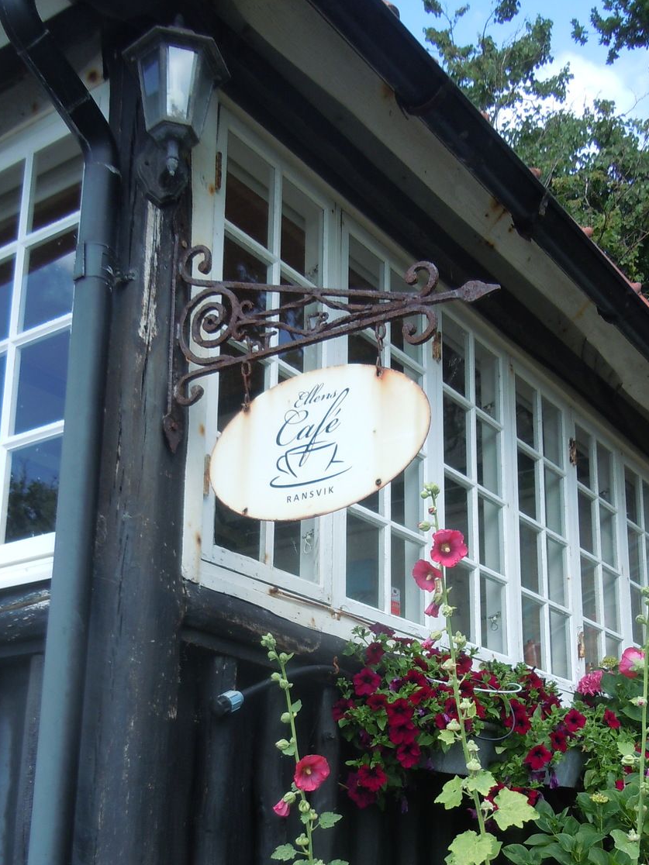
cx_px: 358
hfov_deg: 33.6
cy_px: 618
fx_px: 1075
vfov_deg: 42.9
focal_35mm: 43
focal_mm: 5.4
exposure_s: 1/250
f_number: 3.5
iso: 100
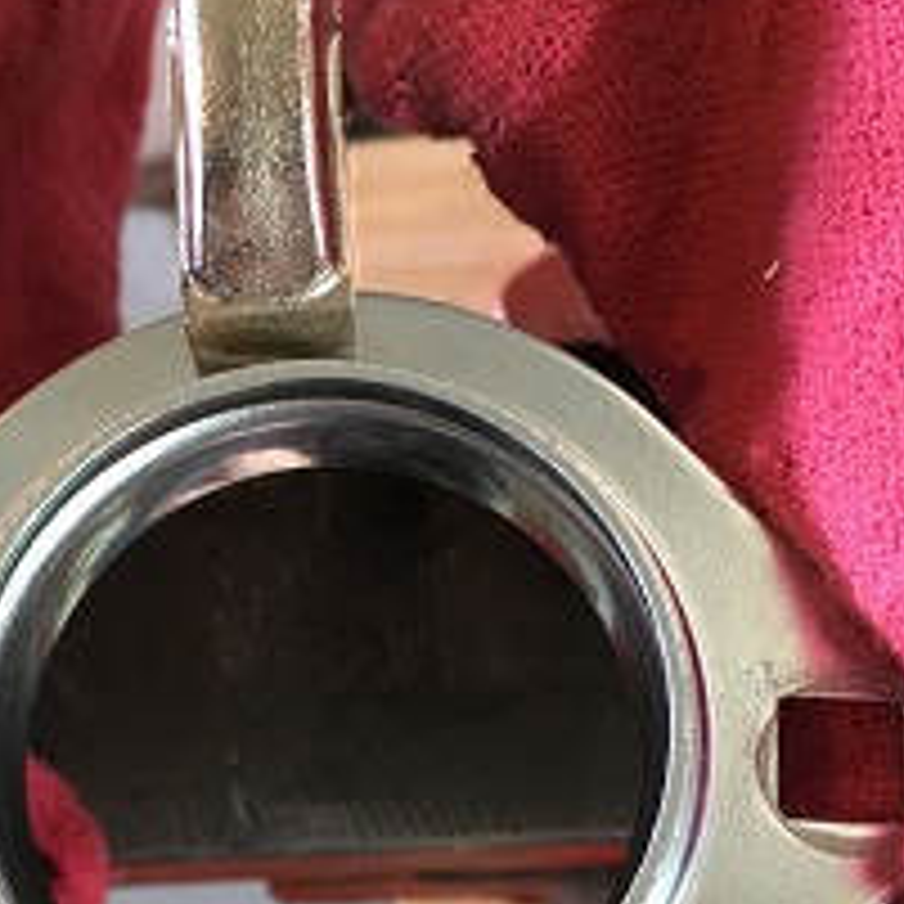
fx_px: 1507
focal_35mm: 51
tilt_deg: -76.8
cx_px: 337
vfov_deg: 32.7
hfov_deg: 33.2
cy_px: 693
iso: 200
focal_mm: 4.15
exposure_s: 1/30
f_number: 2.2
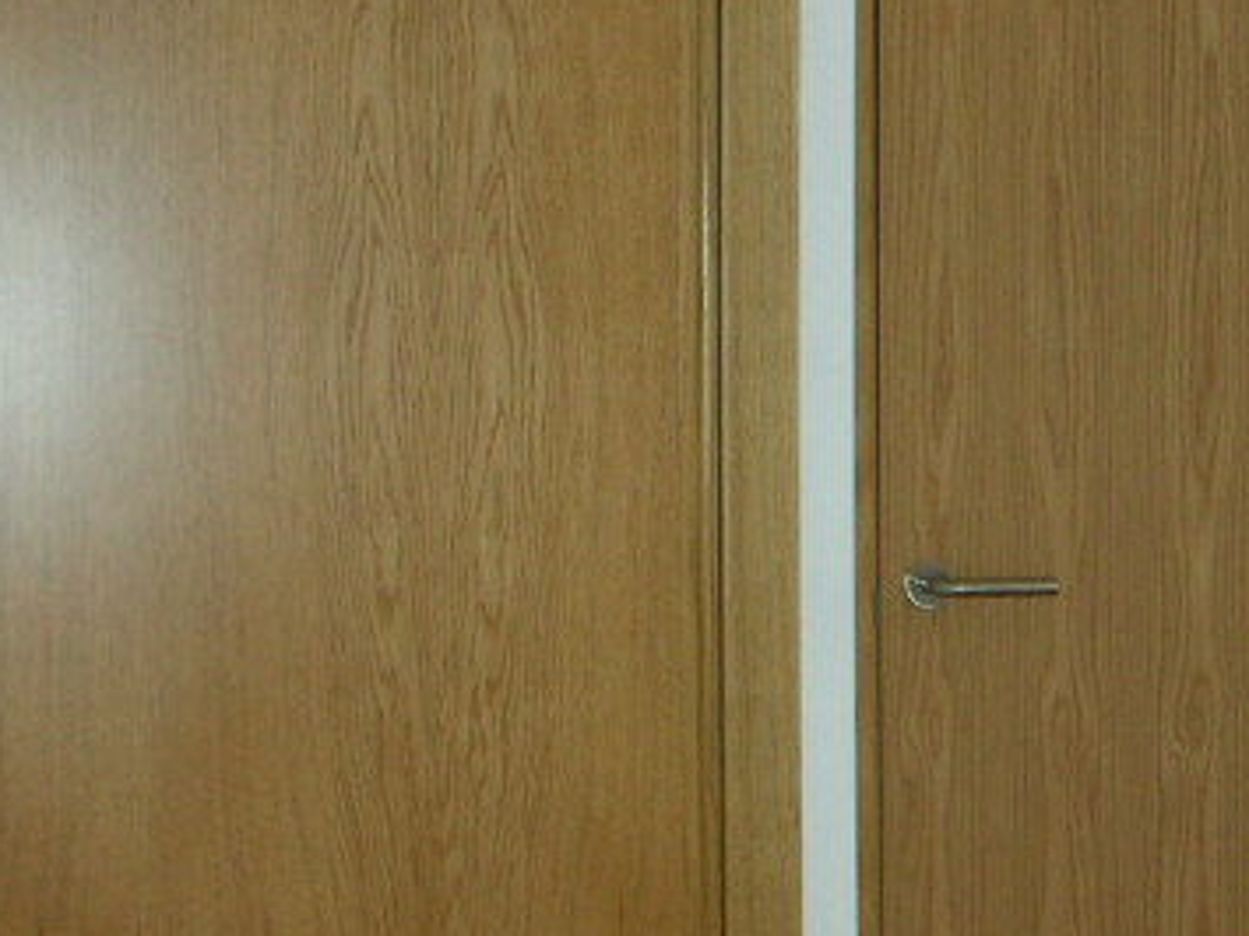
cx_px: 1108
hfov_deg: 19.1
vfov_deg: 14.6
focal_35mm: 101
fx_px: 3643
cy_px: 718
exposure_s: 1/60.1
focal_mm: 5.8
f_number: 3
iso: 106
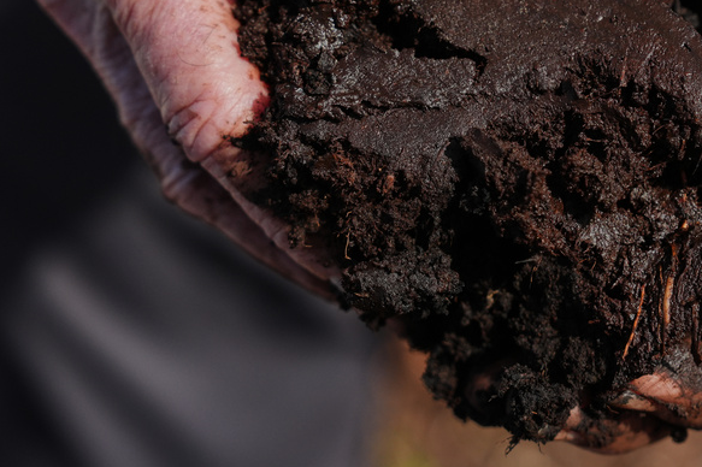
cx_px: 538
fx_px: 2397
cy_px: 147
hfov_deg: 16.6
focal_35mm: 123
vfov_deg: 11.1
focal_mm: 70
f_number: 4
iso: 400
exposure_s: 1/2000
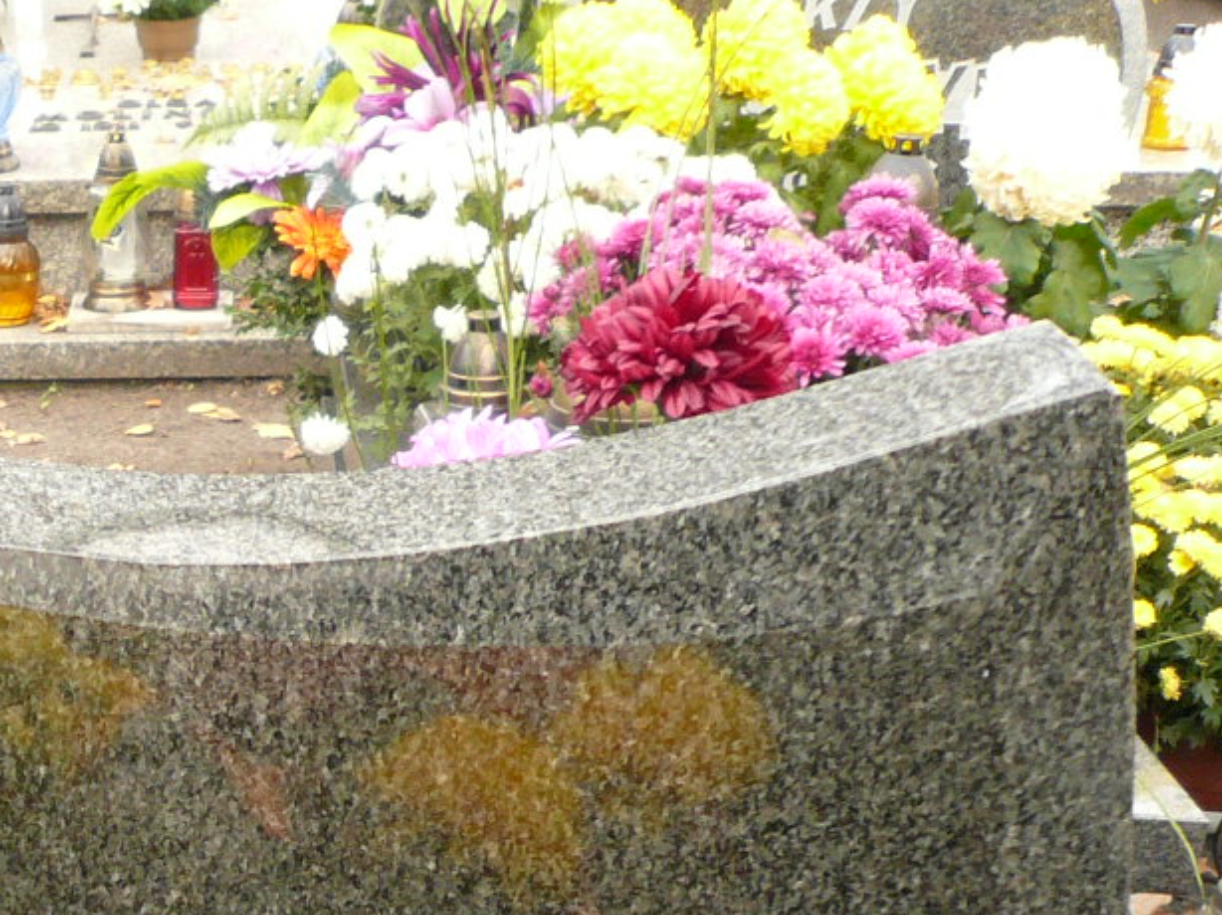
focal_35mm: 73
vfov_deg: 19.1
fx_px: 2576
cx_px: -175
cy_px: 1078
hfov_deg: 24.6
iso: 100
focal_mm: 4.6
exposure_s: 1/40
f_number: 2.8
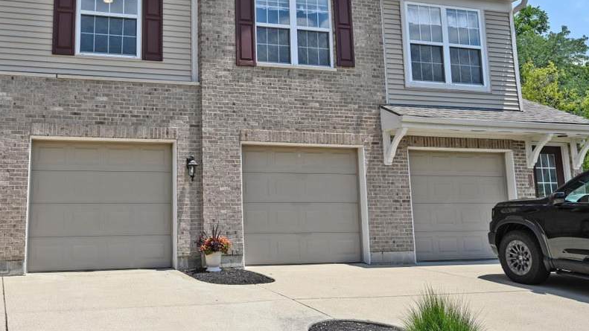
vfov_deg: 30.1
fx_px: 609
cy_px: 101
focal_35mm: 39
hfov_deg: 50.5
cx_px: 188
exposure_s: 1/400
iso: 100
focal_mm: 23
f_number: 7.1
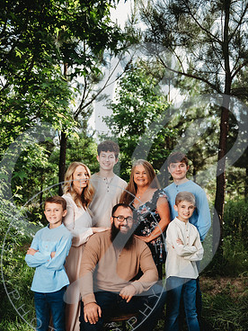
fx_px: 382
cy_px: 194
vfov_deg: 46.6
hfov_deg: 36.0
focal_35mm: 40
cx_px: 125
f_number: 2.8
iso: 50
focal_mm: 34
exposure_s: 1/200
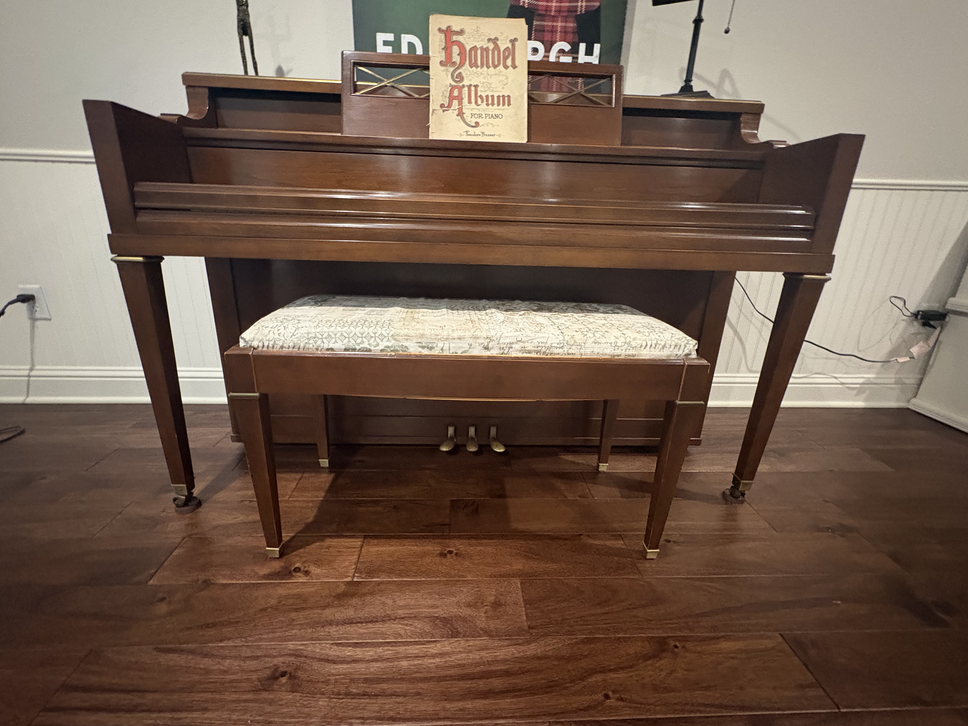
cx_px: 475
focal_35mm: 15
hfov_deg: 98.2
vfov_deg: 81.7
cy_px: 352
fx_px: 419
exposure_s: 1/30
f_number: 2.2
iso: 800
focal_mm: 2.22
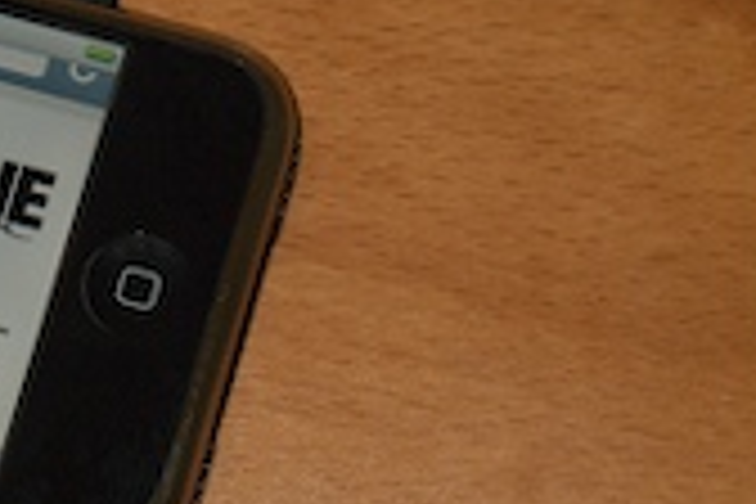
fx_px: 4221
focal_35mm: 201
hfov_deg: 10.0
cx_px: -216
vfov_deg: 6.8
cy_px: 124
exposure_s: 1/60
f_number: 5
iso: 800
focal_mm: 50
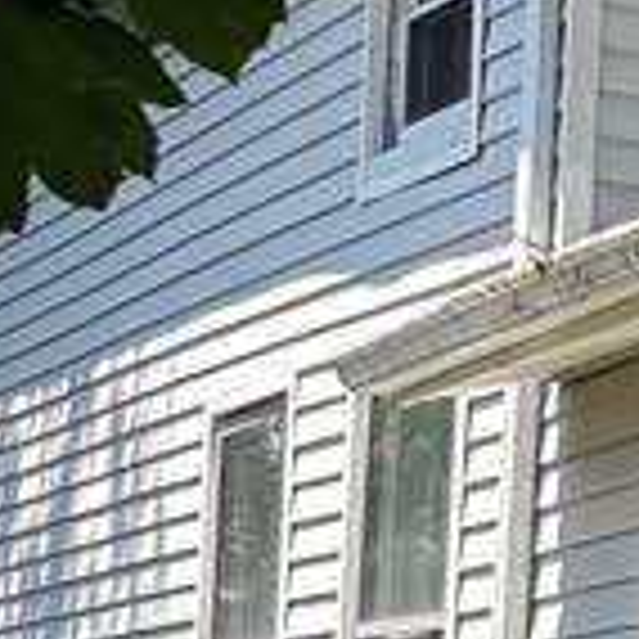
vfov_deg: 10.5
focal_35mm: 166
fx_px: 3467
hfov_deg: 8.9
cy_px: 603
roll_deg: -0.6
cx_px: 1814
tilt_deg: +6.9
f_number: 1.6
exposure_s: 1/973
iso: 64
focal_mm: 5.96
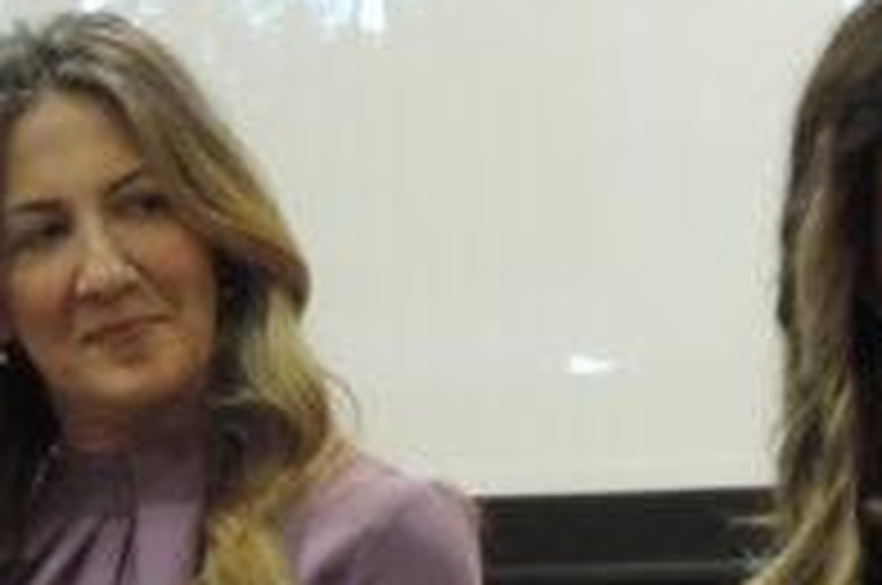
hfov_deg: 5.4
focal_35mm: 381
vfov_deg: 3.6
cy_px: 770
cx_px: 572
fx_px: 9319
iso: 400
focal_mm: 12.4
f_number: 3.9
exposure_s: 1/15
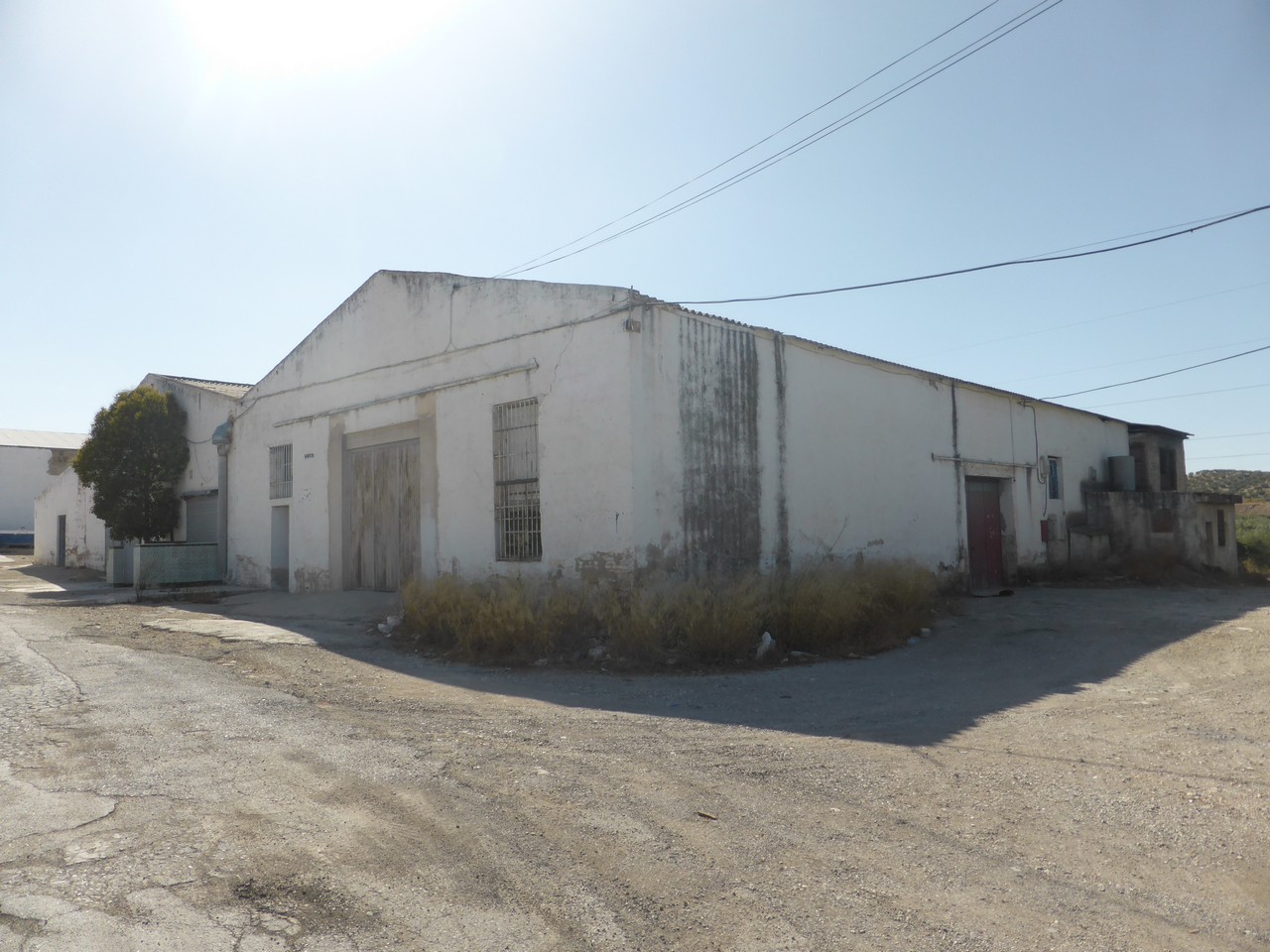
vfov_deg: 56.8
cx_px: 635
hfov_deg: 71.6
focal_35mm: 24
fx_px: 881
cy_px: 476
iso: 100
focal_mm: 4.3
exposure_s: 1/1600
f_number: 3.3
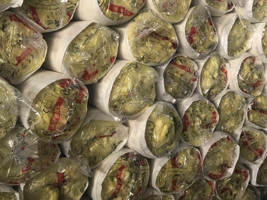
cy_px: 31
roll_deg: -2.9
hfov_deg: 34.5
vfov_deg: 26.4
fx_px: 417
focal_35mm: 54
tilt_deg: -3.5
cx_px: 211
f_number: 2.2
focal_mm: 4.15
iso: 40
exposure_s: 1/17
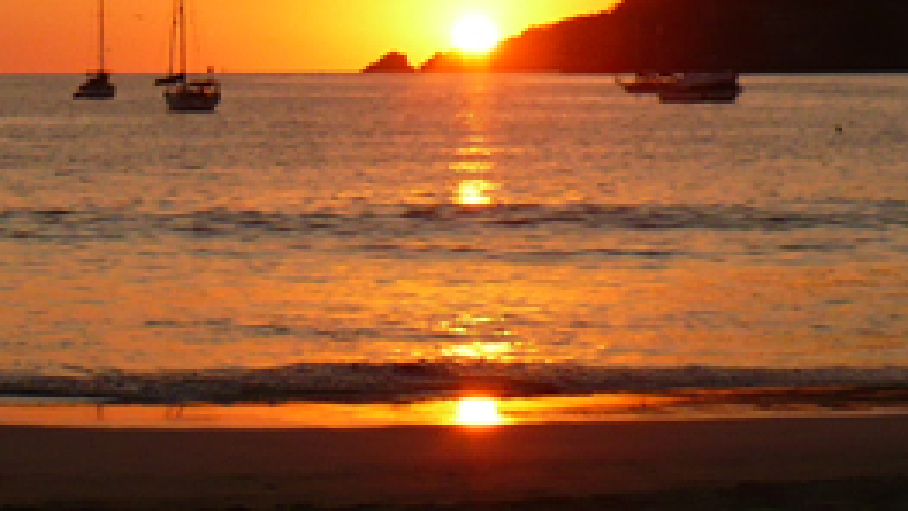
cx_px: -193
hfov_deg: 15.8
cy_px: -114
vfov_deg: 9.2
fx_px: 3130
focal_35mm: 130
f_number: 2.8
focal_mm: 6.1
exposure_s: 1/640
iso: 100
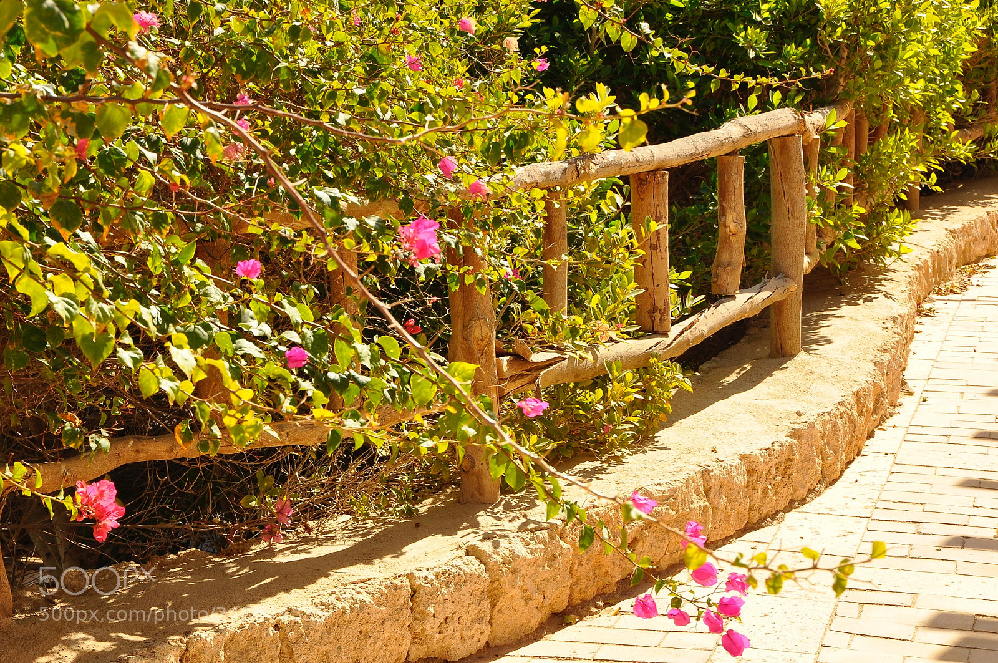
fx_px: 2492
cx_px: 499
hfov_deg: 22.6
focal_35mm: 90
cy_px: 332
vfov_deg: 15.2
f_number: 13
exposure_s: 1/125
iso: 200
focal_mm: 60
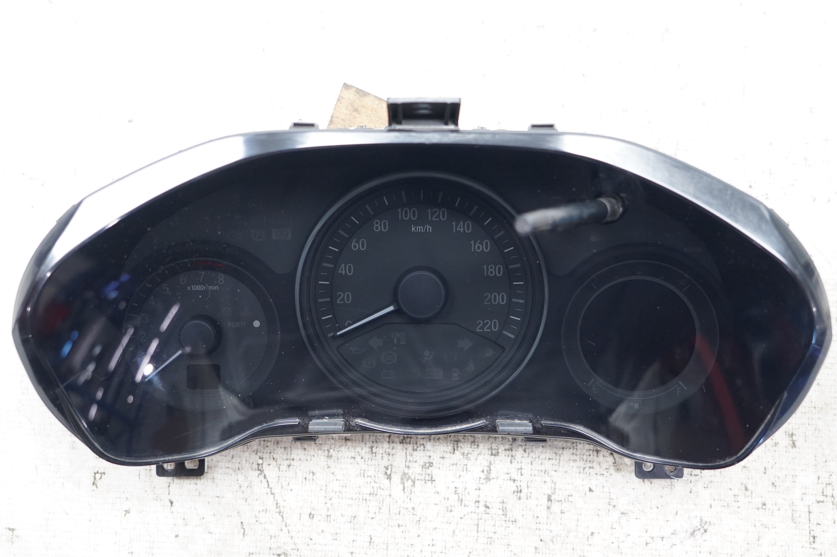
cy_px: 278
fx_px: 836
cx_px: 418
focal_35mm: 36
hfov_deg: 53.2
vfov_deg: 36.8
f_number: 2.8
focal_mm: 24
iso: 2000
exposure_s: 1/160
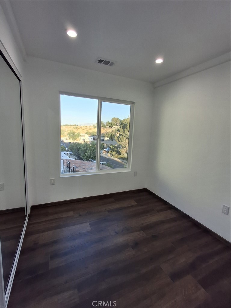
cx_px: 116
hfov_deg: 78.1
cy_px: 154
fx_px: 142
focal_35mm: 16
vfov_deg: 94.5
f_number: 2.2
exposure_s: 1/120
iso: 40
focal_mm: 1.64
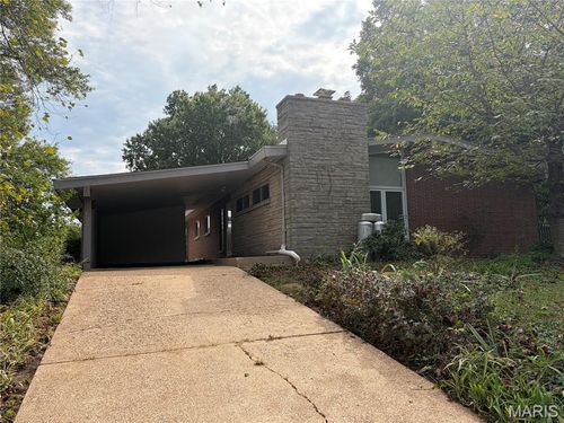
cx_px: 282
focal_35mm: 26
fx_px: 424
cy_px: 212
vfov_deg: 53.1
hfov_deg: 67.3
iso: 64
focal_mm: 5.96
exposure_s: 1/3831
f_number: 1.6
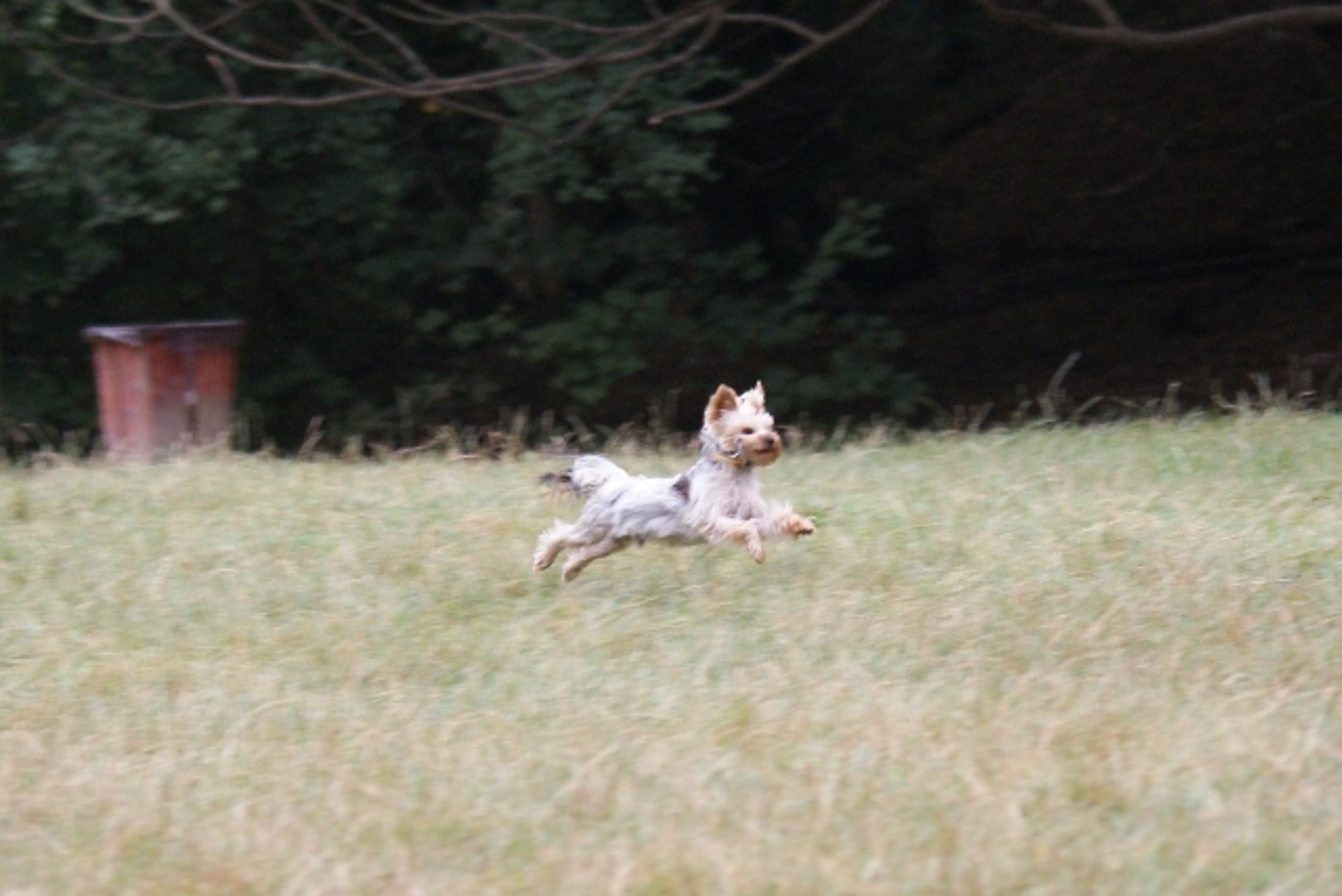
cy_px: 448
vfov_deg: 9.2
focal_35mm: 150
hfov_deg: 13.7
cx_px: 671
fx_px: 5593
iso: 400
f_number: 4
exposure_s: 1/250
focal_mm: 100
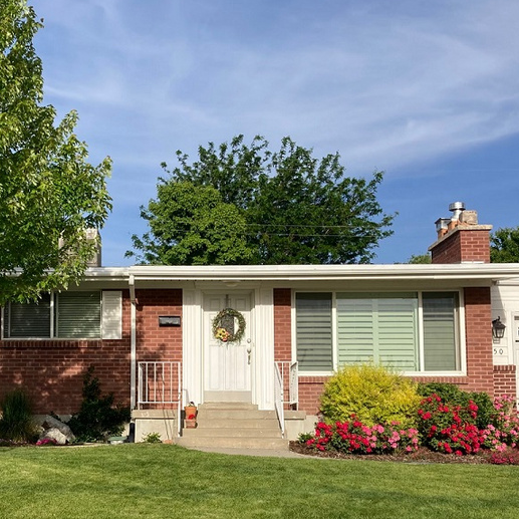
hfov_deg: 34.4
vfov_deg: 34.3
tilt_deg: +6.1
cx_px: 176
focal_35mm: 49
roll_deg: -0.5
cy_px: 357
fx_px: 831
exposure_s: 1/1946
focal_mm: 3.99
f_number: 1.8
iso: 20
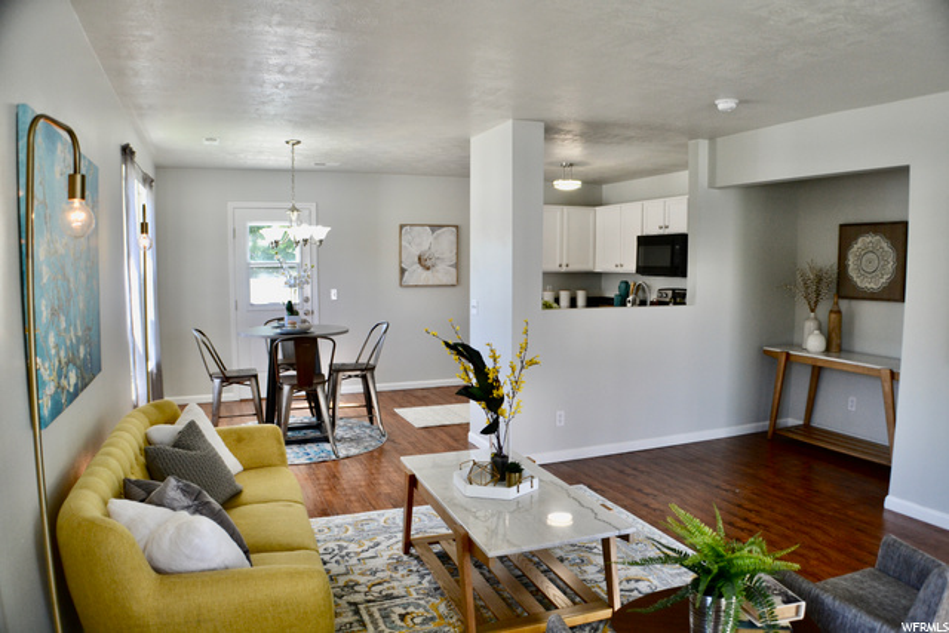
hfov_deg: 57.2
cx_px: 474
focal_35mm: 33
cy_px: 316
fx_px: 870
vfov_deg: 40.0
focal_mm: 22
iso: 400
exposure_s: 1/100
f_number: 5
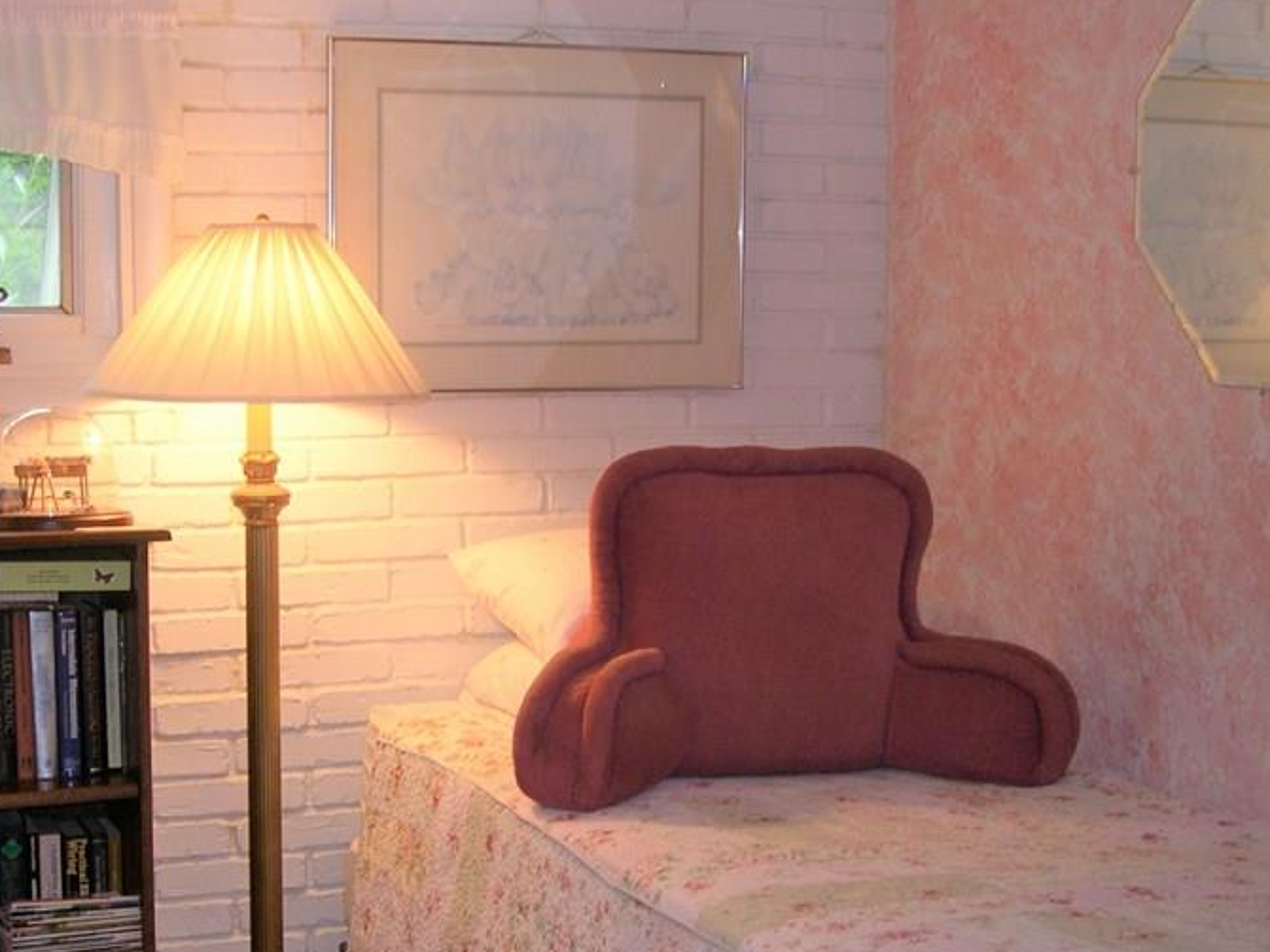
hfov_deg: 33.1
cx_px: 502
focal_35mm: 58
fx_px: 2128
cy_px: 587
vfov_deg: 25.2
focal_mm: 8
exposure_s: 1/30
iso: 100
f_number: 2.8
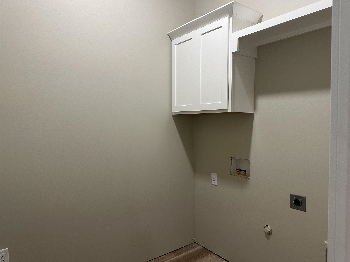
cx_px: 175
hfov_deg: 71.6
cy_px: 131
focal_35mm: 24
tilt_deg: -1.9
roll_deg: +0.5
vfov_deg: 56.8
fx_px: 243
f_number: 1.78
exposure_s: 1/60
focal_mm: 6.86
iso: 200
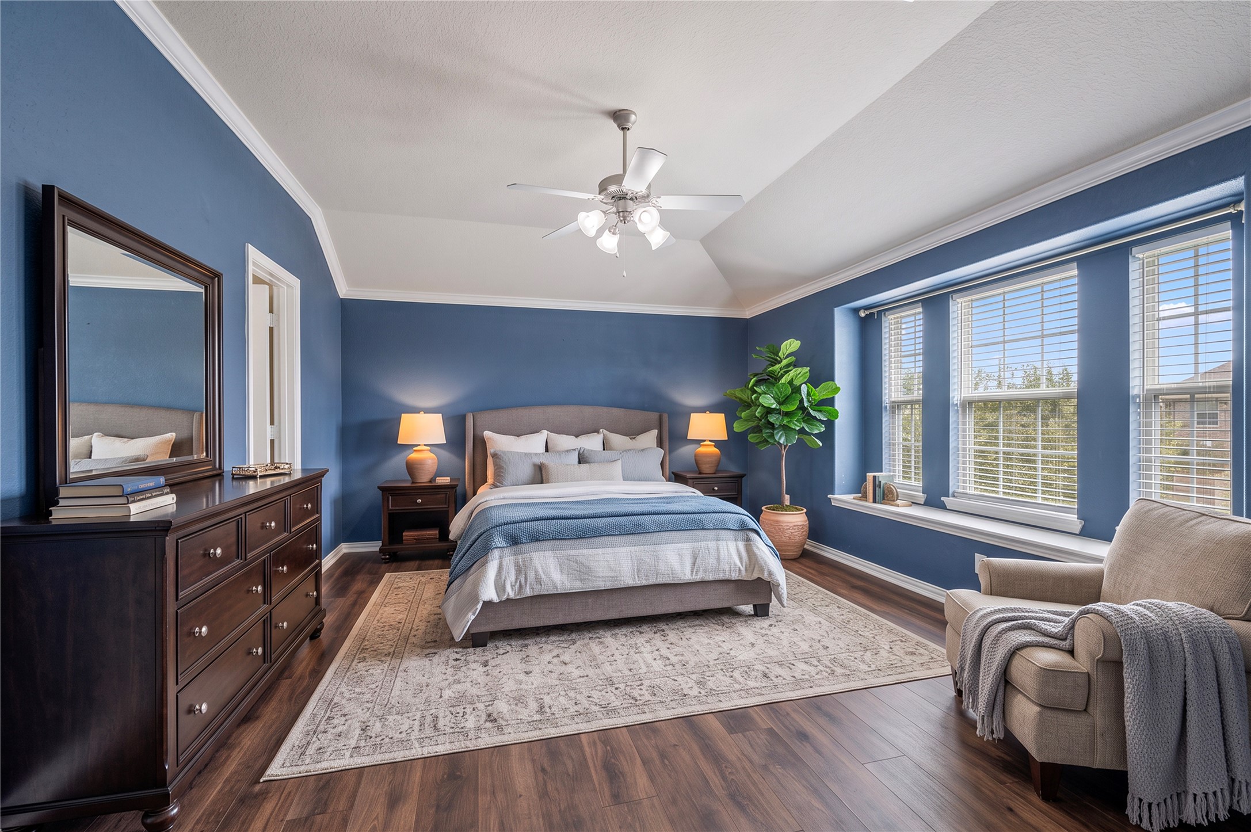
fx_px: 521
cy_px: 416
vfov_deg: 77.2
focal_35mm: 15
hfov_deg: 100.4
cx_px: 626
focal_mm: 15
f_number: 6.3
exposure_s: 1/6
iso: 125
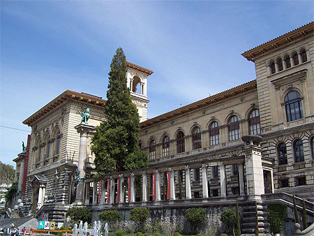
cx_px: 157
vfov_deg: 39.7
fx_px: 327
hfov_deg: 51.3
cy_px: 118
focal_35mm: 36
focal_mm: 6
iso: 80
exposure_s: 1/556
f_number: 4.8
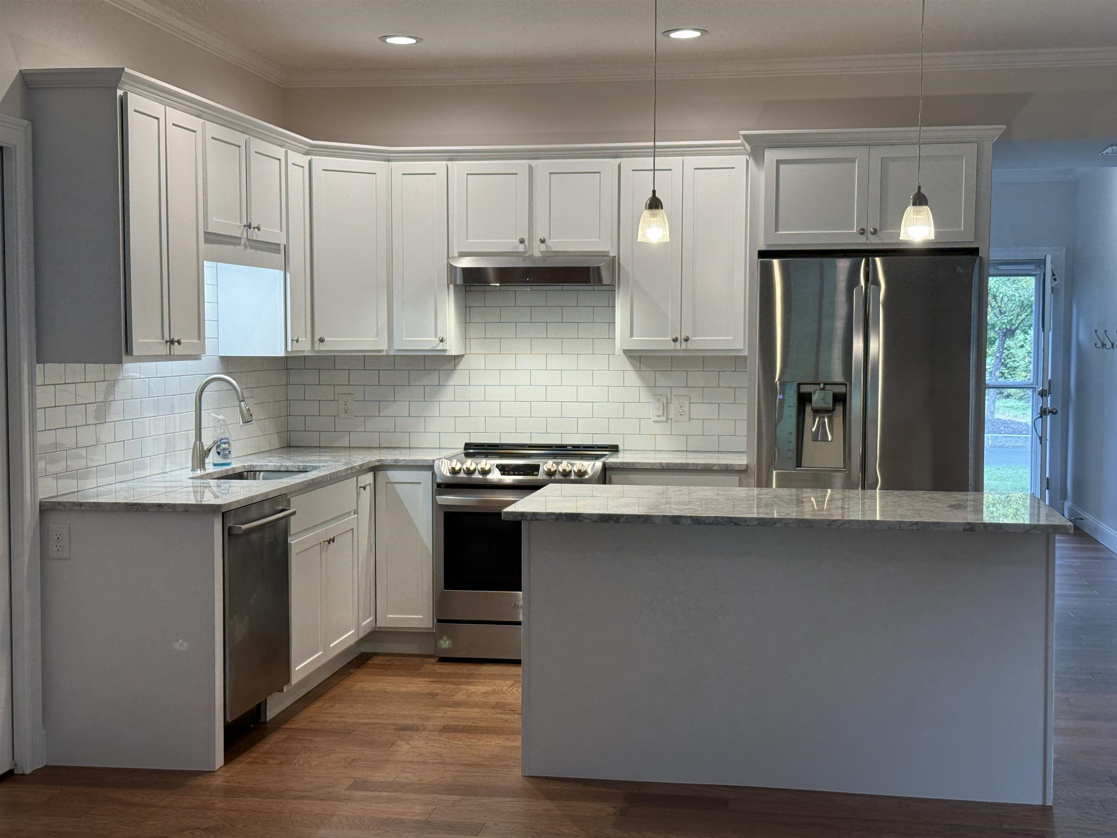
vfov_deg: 30.3
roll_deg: -0.1
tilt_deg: -3.8
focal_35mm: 48
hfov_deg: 39.7
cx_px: 558
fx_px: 1549
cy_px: 419
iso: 80
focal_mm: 6.76
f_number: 1.78
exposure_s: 1/120
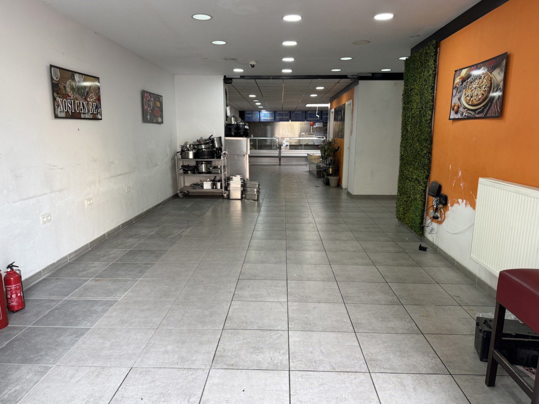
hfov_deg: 71.6
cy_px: 202
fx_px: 374
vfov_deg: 56.8
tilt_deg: -10.1
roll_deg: +0.3
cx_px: 270
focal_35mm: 24
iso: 160
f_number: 1.78
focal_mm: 6.76
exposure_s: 1/121
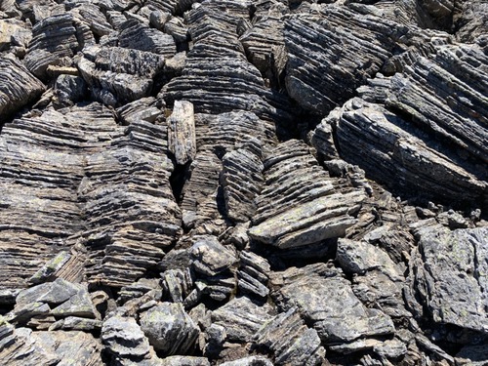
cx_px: 244
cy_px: 183
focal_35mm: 26
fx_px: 367
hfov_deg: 67.3
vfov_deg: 53.1
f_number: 1.8
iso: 32
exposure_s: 1/1754
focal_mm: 4.25
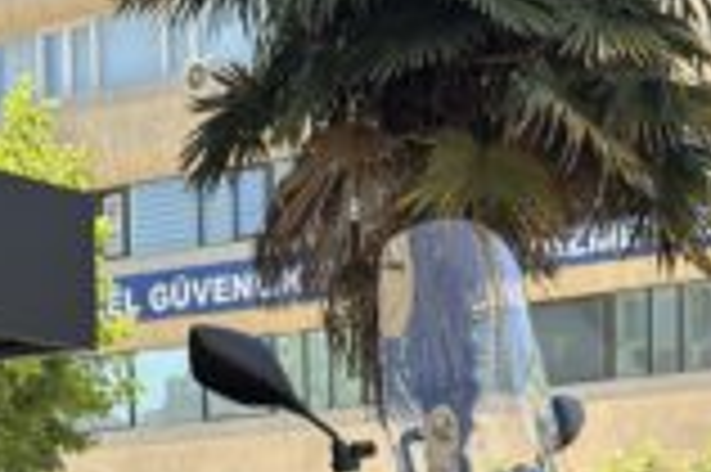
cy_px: 816
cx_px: 310
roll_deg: -0.6
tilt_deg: -2.1
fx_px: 2328
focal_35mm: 118
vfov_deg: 10.9
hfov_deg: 17.4
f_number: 1.78
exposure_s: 1/615
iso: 80
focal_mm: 6.86
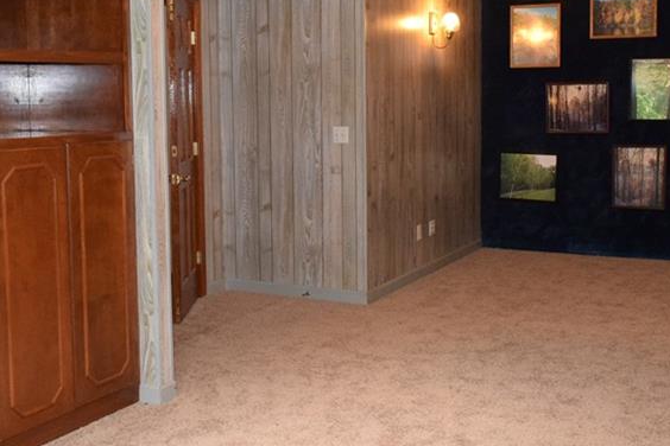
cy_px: 186
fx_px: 912
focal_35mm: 49
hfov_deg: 40.3
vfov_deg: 27.5
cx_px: 360
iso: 3200
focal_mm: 18
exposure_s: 1/60
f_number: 7.1
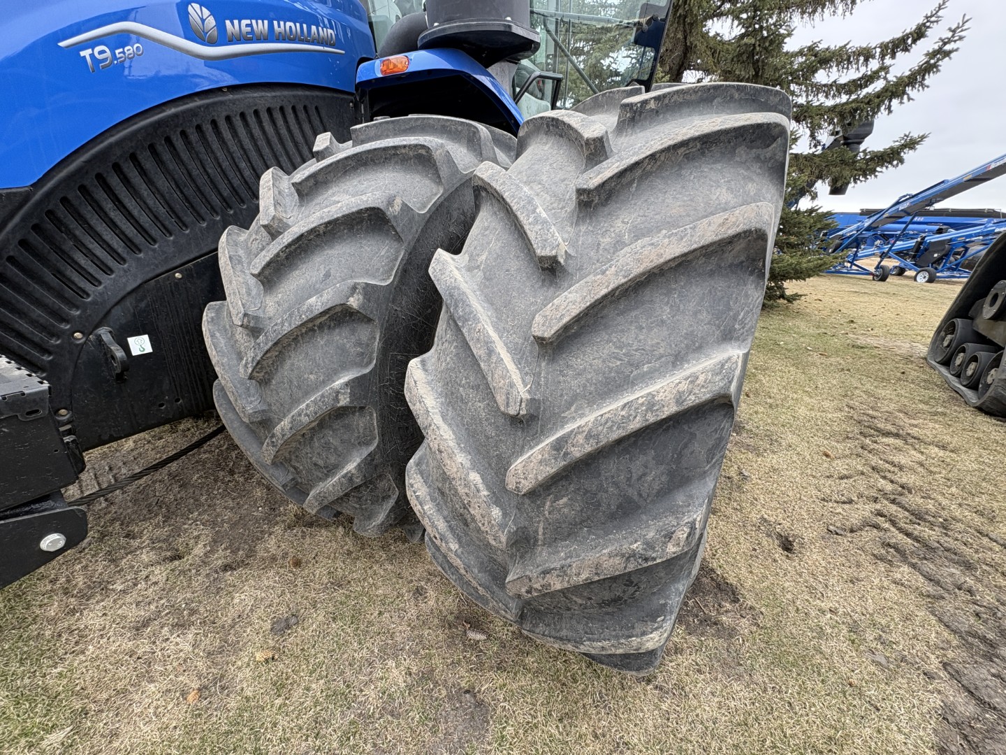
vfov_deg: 85.7
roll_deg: -1.3
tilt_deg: -21.4
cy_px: 378
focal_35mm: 14
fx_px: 407
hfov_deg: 102.1
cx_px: 503
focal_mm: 2.22
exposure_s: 1/108
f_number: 2.2
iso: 40
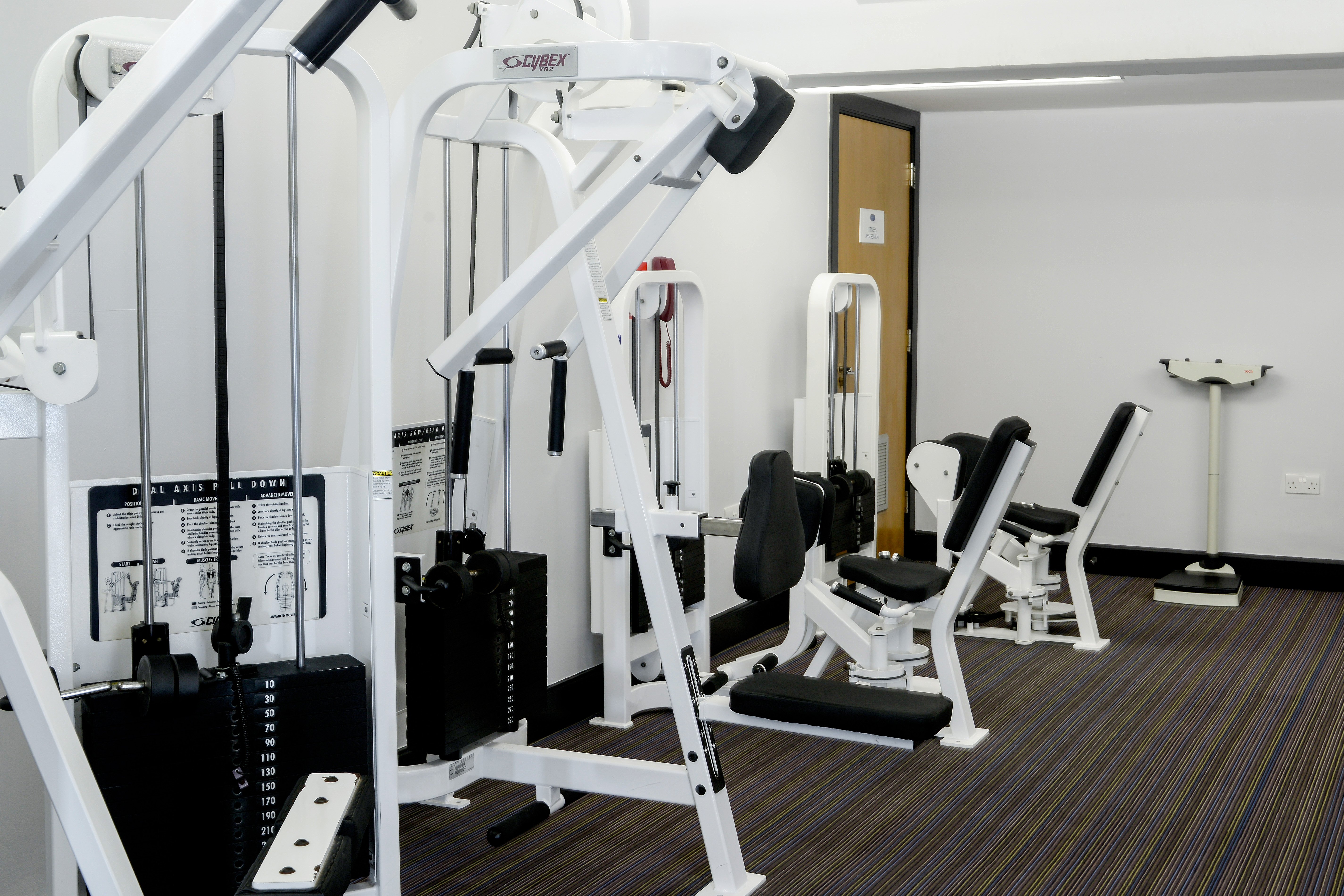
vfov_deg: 29.8
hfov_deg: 43.4
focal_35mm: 45
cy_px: 388
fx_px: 1680
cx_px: 807
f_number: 11
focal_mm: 35
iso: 200
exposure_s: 2
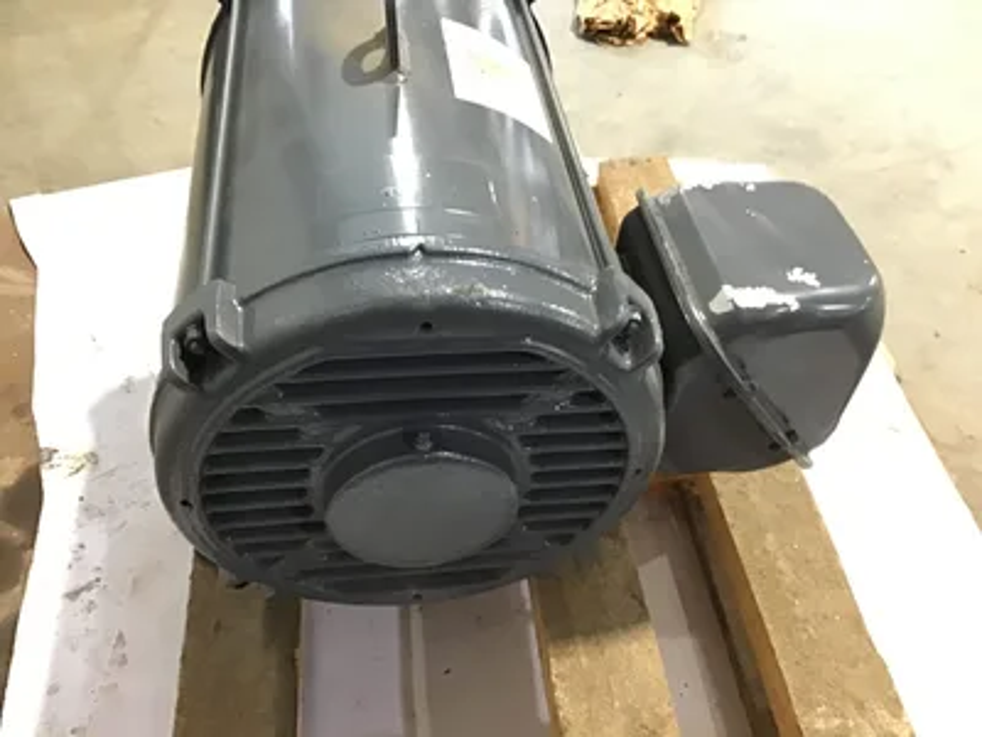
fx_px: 879
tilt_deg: -48.5
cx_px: 491
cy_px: 368
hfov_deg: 58.4
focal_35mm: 31
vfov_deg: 45.4
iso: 320
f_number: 2.4
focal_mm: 3.3
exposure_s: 1/15
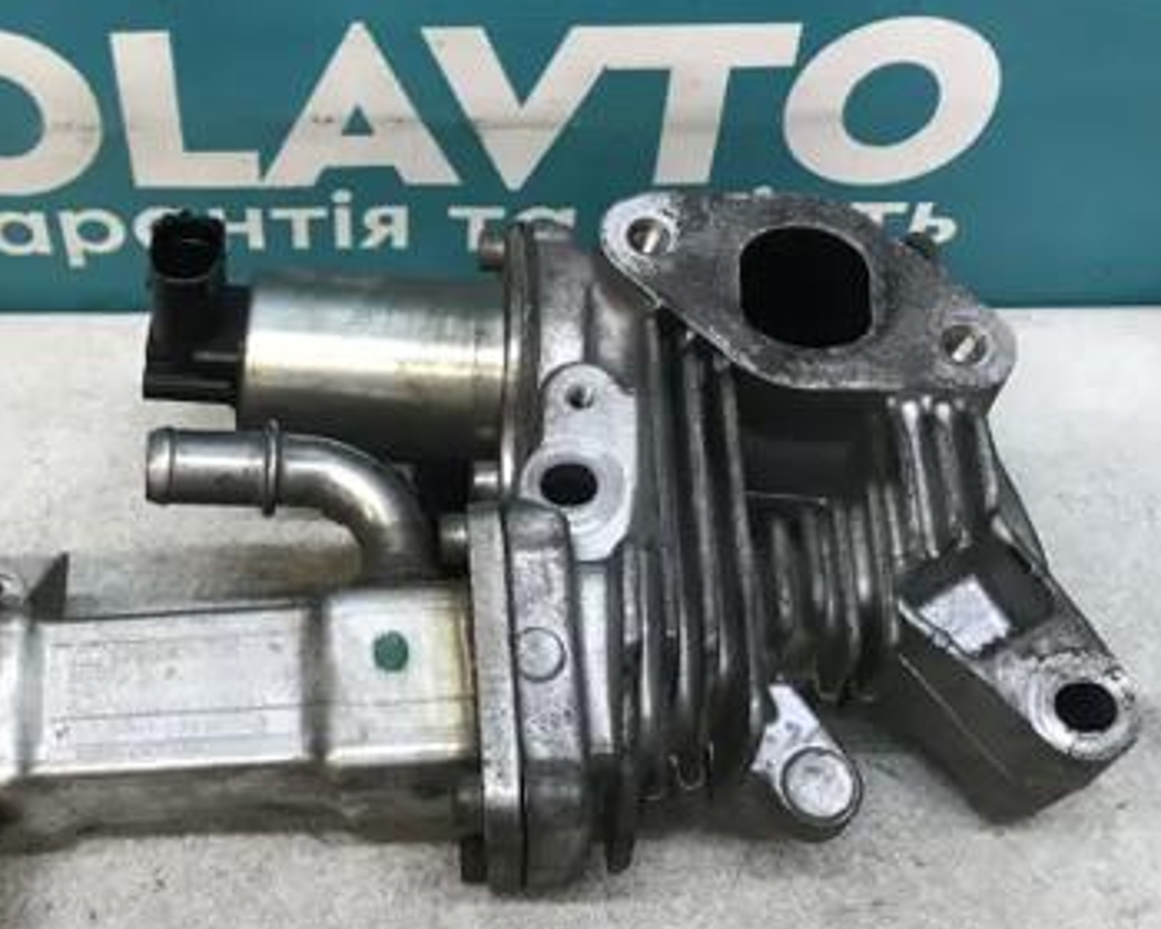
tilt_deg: -49.2
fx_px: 1718
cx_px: 342
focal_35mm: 50
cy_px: 415
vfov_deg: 30.2
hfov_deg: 36.7
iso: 32
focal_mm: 3.99
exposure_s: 1/33
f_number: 1.8
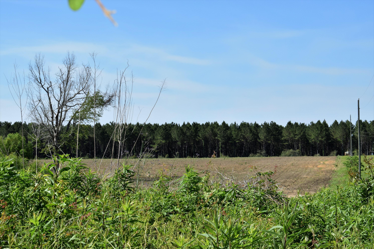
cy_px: 124
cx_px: 187
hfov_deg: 24.6
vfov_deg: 16.6
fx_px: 857
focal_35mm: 82
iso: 500
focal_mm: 55
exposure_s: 1/200
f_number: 20
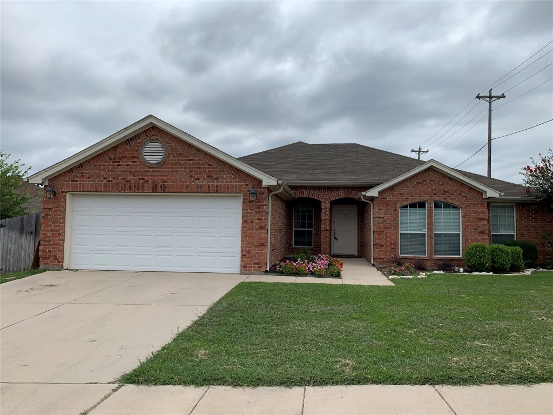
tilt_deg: +2.6
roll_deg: -1.7
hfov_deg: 67.3
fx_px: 415
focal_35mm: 26
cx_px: 276
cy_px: 208
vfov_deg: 53.1
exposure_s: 1/4098
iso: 25
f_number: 1.8
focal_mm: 4.25
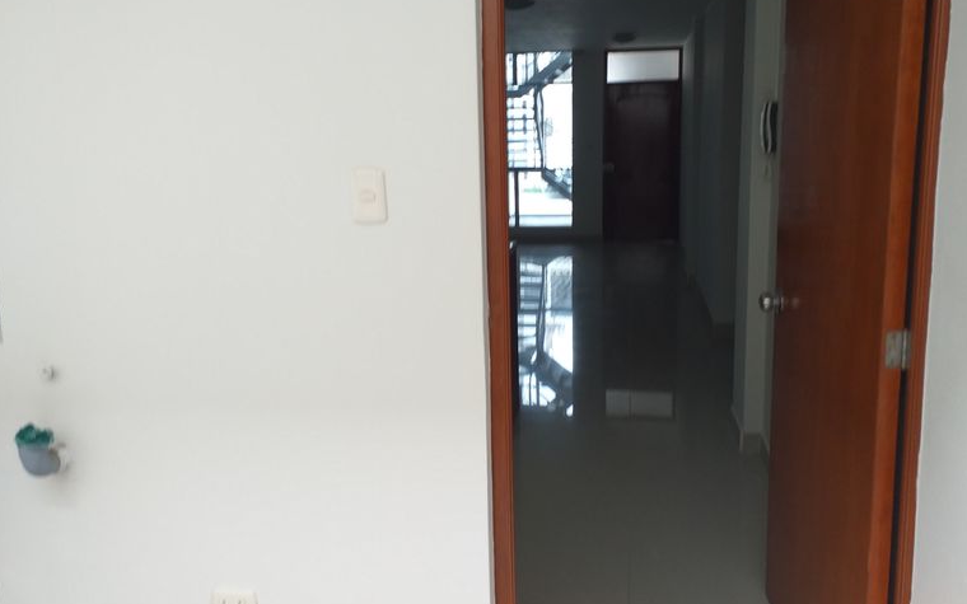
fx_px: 764
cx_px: 504
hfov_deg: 64.6
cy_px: 262
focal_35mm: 29
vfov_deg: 43.1
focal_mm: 3.6
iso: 80
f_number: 1.9
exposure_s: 1/60
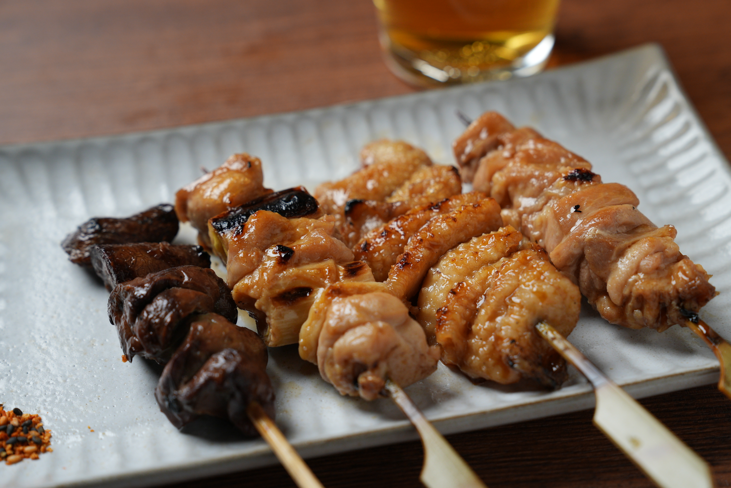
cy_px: 244
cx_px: 366
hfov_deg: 33.4
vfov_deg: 22.7
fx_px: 1219
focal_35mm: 60
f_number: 5.6
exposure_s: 1/60
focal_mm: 60
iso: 800
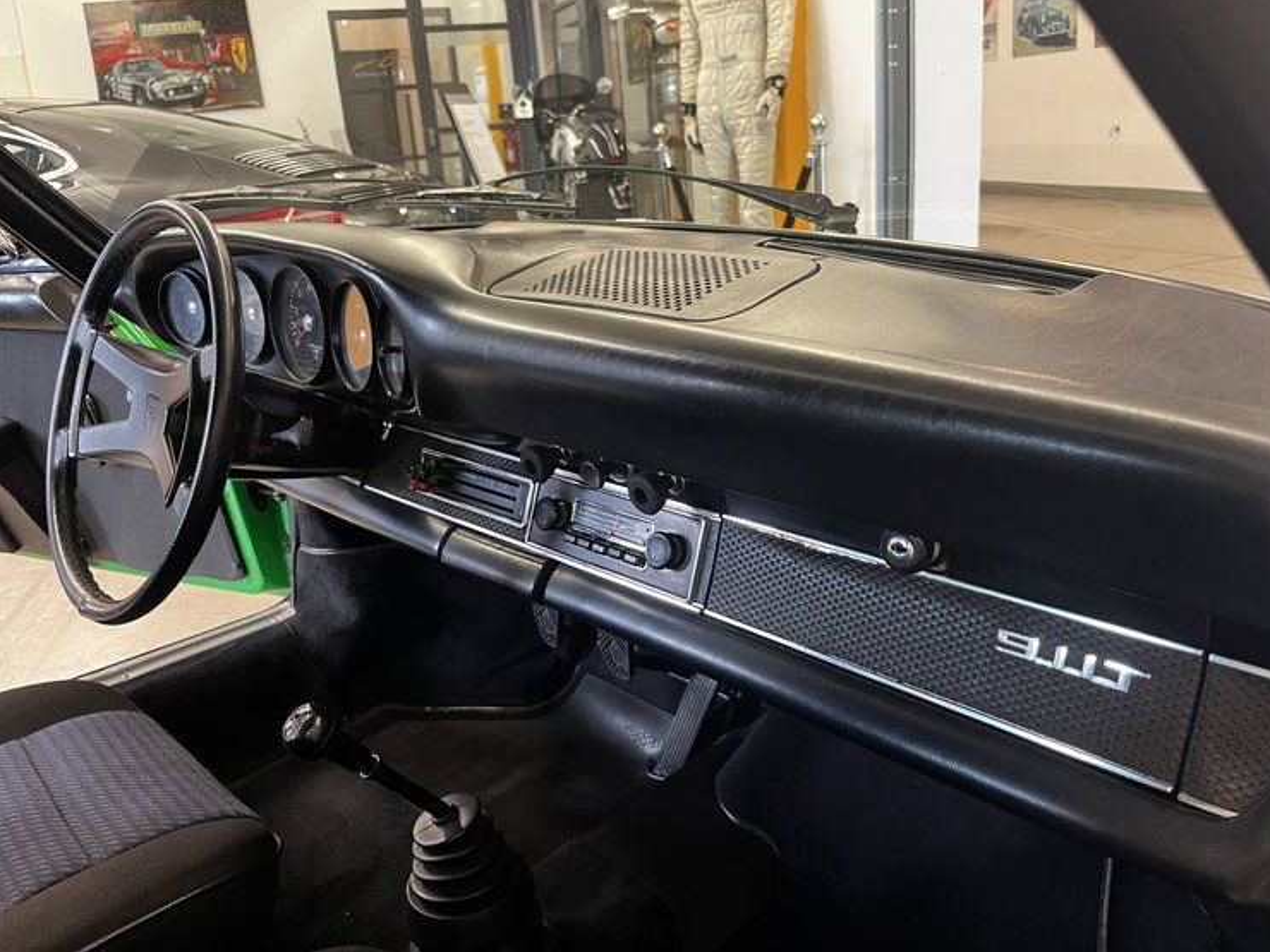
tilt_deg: -19.3
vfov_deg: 51.3
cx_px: 657
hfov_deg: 65.3
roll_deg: +3.3
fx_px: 991
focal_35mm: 27
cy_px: 460
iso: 200
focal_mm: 5.1
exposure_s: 1/50
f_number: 1.6
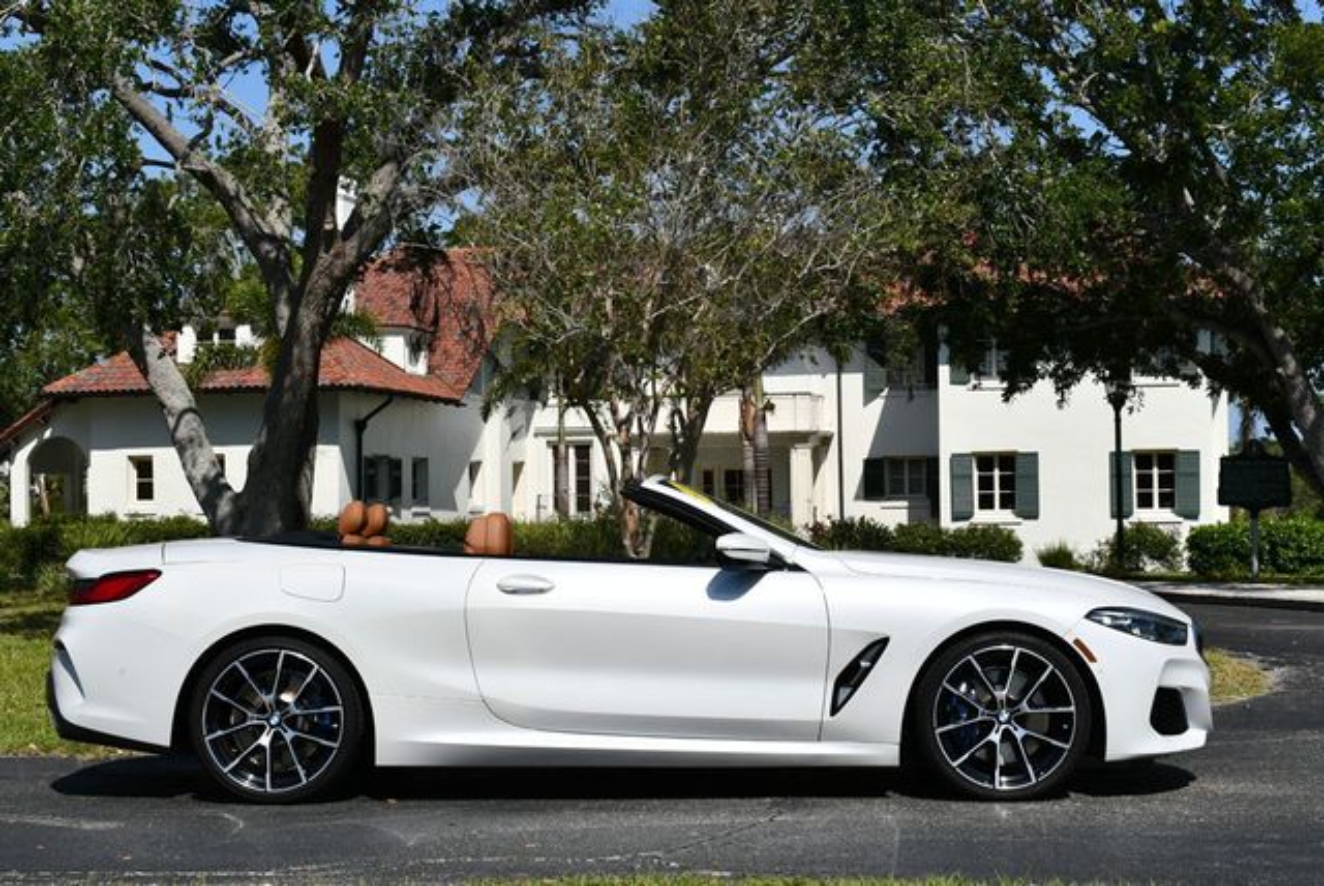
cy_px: 443
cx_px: 662
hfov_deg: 32.4
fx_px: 2282
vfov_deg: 22.0
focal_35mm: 62
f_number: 10
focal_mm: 31
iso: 100
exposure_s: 1/400
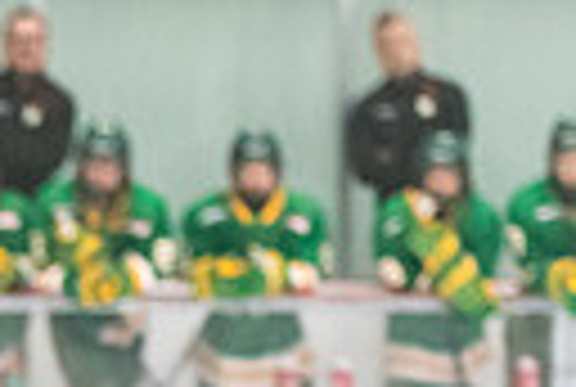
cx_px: -530
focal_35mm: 462
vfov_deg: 3.0
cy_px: 830
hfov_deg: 4.4
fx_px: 7409
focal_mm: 86
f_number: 2.8
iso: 3200
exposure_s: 1/800
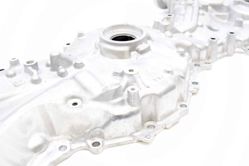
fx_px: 322
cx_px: 124
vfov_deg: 29.0
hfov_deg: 42.3
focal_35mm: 46
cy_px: 83
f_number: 5.6
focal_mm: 31
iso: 400
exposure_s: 1/125
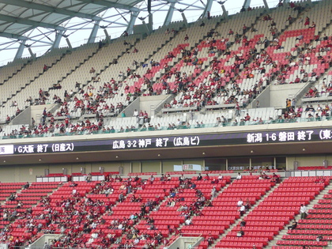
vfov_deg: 12.5
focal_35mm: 119
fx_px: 1141
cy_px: 124
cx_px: 166
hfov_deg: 16.6
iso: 160
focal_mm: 12.3
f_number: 4.1
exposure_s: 1/80
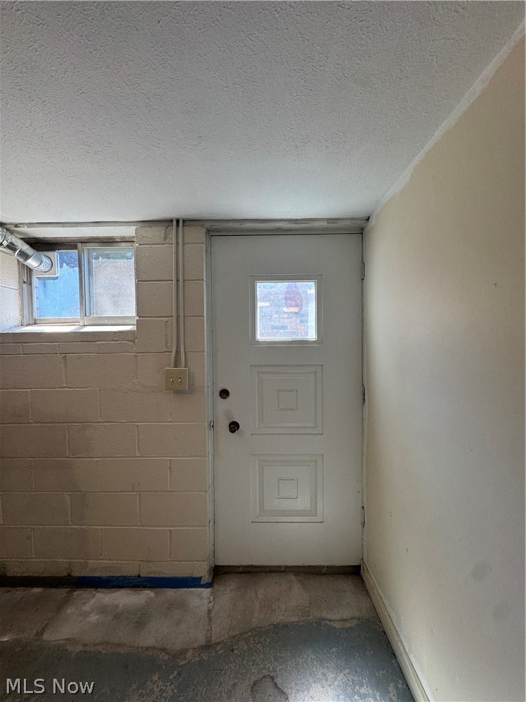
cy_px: 351
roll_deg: +1.1
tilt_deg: -0.9
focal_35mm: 14
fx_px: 284
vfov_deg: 102.1
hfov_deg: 85.7
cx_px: 263
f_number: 2.2
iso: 125
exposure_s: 1/120
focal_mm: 2.22
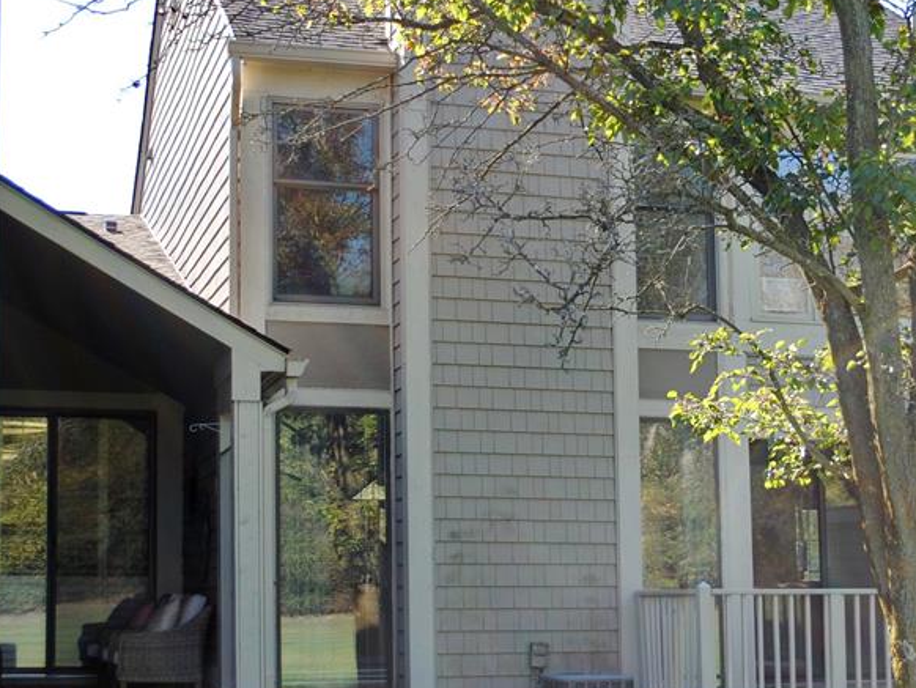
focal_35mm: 66
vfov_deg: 22.2
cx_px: 740
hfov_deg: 28.7
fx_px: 1747
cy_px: 287
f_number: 4.2
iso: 100
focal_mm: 26
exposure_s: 1/200
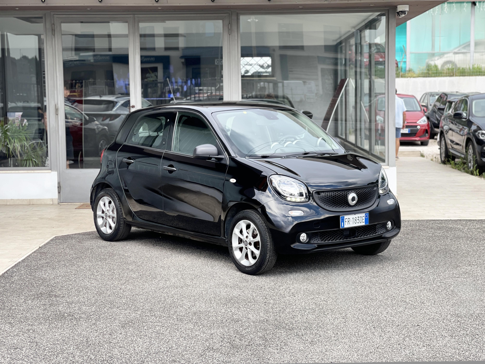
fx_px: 897
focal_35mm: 64
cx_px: 242
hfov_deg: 30.3
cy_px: 182
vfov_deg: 22.9
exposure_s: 1/121
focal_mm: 7.5
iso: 25
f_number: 2.2
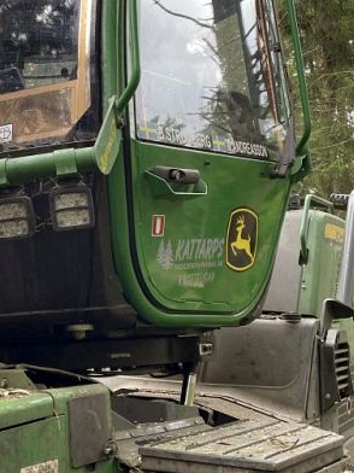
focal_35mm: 53
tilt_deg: +14.7
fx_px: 723
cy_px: 194
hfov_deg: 26.9
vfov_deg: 36.1
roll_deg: +1.3
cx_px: 65
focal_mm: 4.2
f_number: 1.6
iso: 64
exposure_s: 1/121
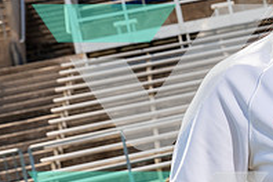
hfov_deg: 12.3
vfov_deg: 8.5
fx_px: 1221
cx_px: 383
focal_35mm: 161
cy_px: 78
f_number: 11
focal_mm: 55
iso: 320
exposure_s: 1/250
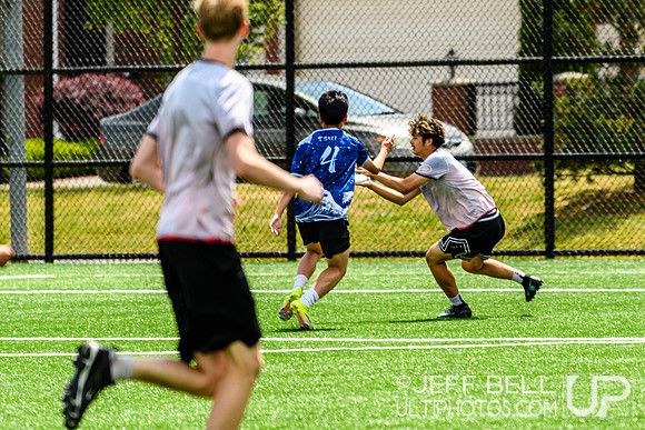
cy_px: 124
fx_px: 8529
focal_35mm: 476
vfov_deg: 2.9
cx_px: 512
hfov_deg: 4.3
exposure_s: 1/1600
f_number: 3.2
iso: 100
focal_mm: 200
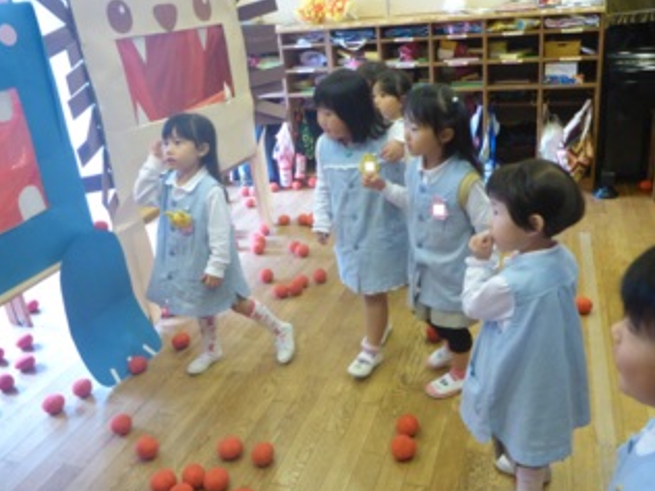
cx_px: 357
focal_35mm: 31
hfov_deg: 58.3
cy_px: 226
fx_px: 587
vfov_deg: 45.4
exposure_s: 1/40
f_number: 3.3
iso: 800
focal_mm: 4.9
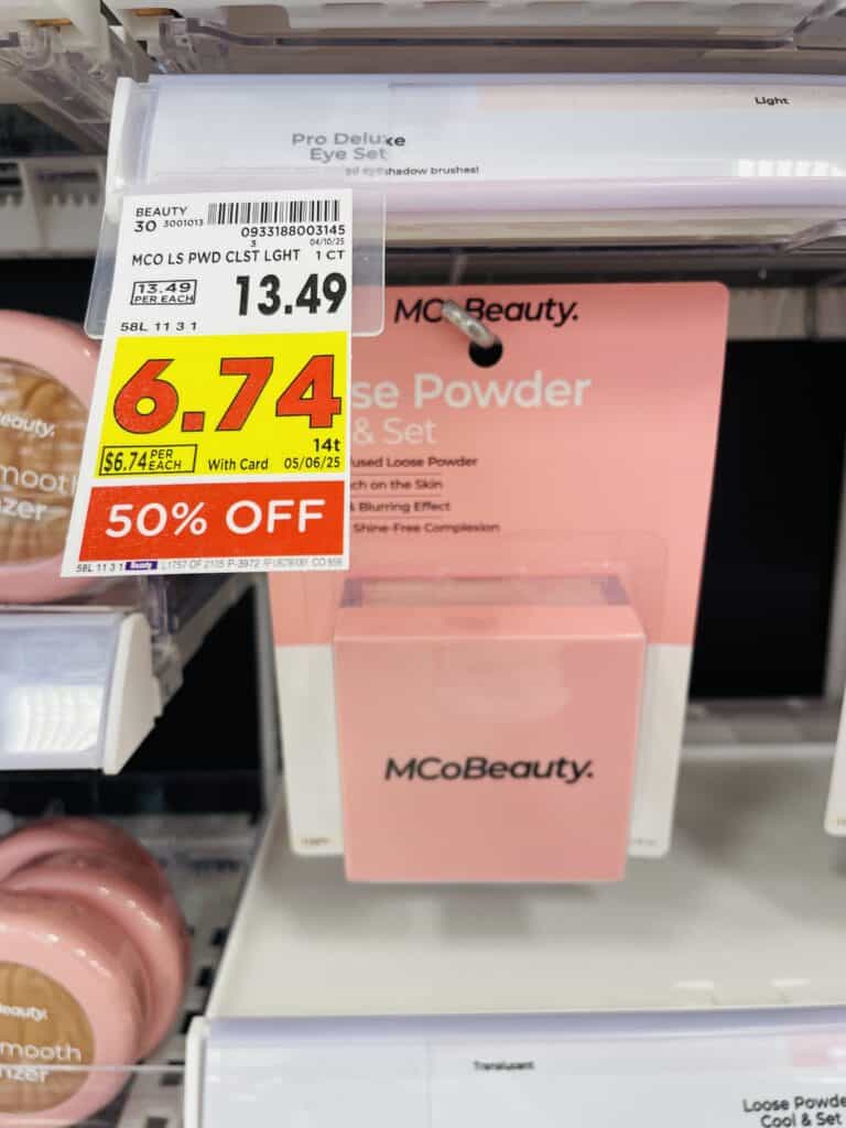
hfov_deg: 53.1
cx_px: 423
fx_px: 847
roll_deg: +0.5
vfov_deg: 67.3
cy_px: 564
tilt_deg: -12.2
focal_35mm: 26
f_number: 1.6
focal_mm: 4.2
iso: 50
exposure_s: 1/63
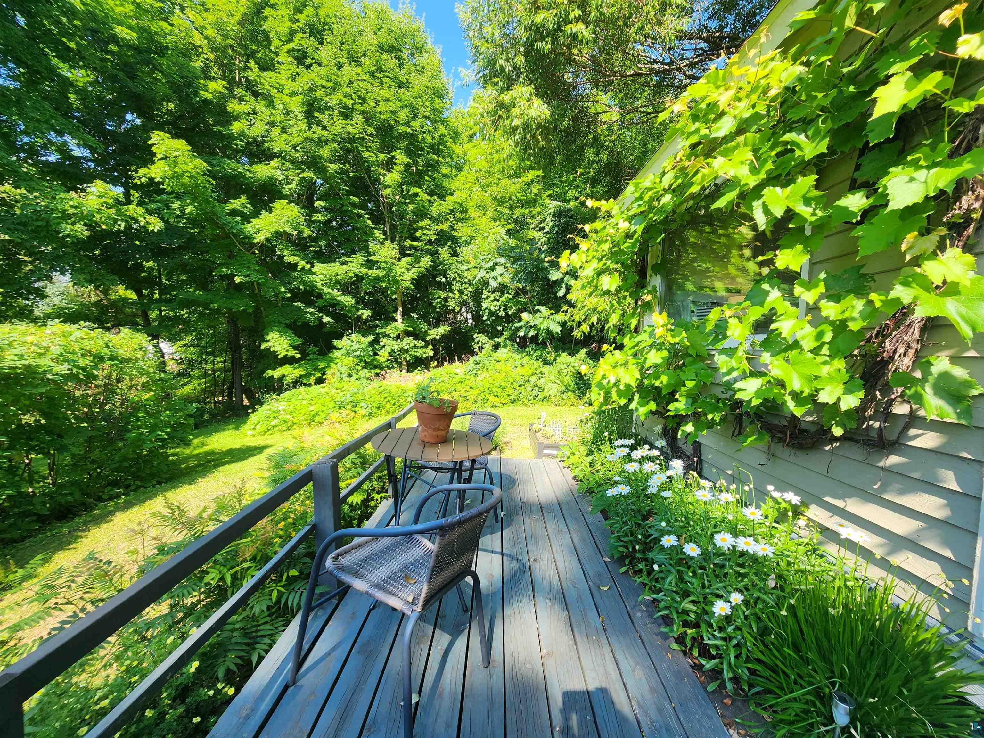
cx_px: 492
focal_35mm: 13
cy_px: 369
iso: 50
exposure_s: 1/406
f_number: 2.2
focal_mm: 2.2
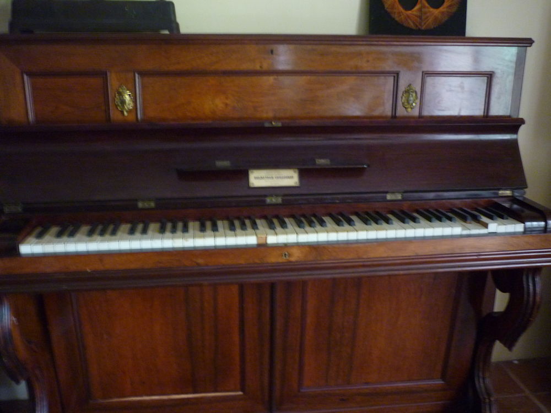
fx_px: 525
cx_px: 276
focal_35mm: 33
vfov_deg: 42.9
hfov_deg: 55.4
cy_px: 206
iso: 400
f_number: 2.8
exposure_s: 1/8
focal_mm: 5.5
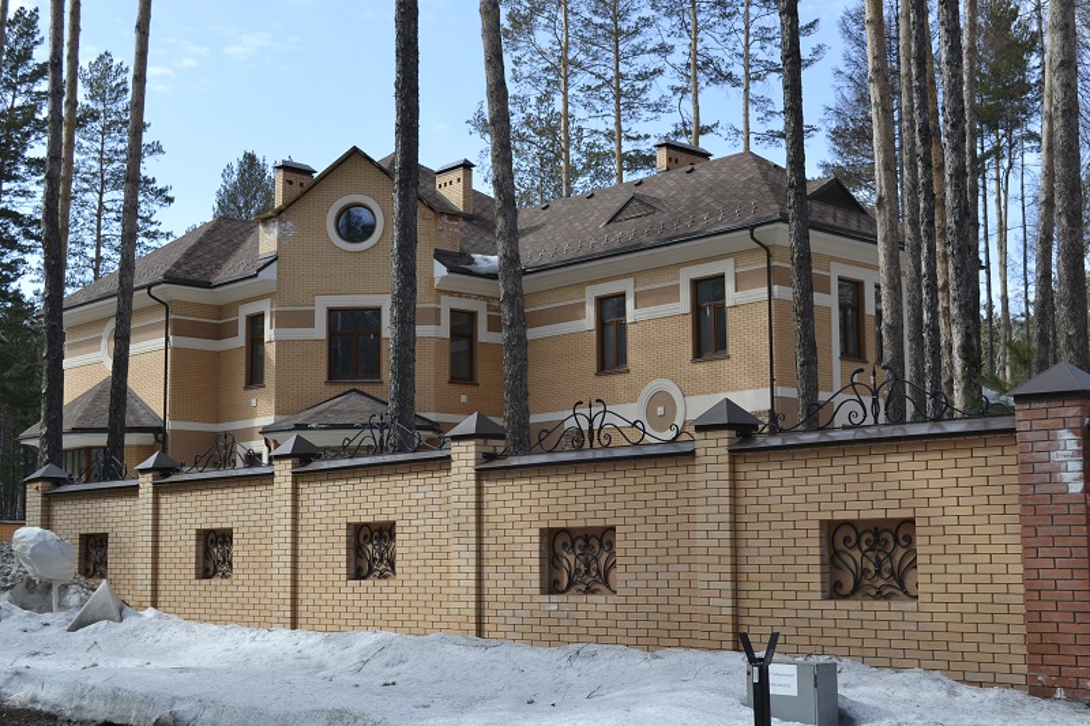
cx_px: 545
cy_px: 363
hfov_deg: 41.1
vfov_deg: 28.1
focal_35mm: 48
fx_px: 1453
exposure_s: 1/160
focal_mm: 32
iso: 100
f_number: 6.3
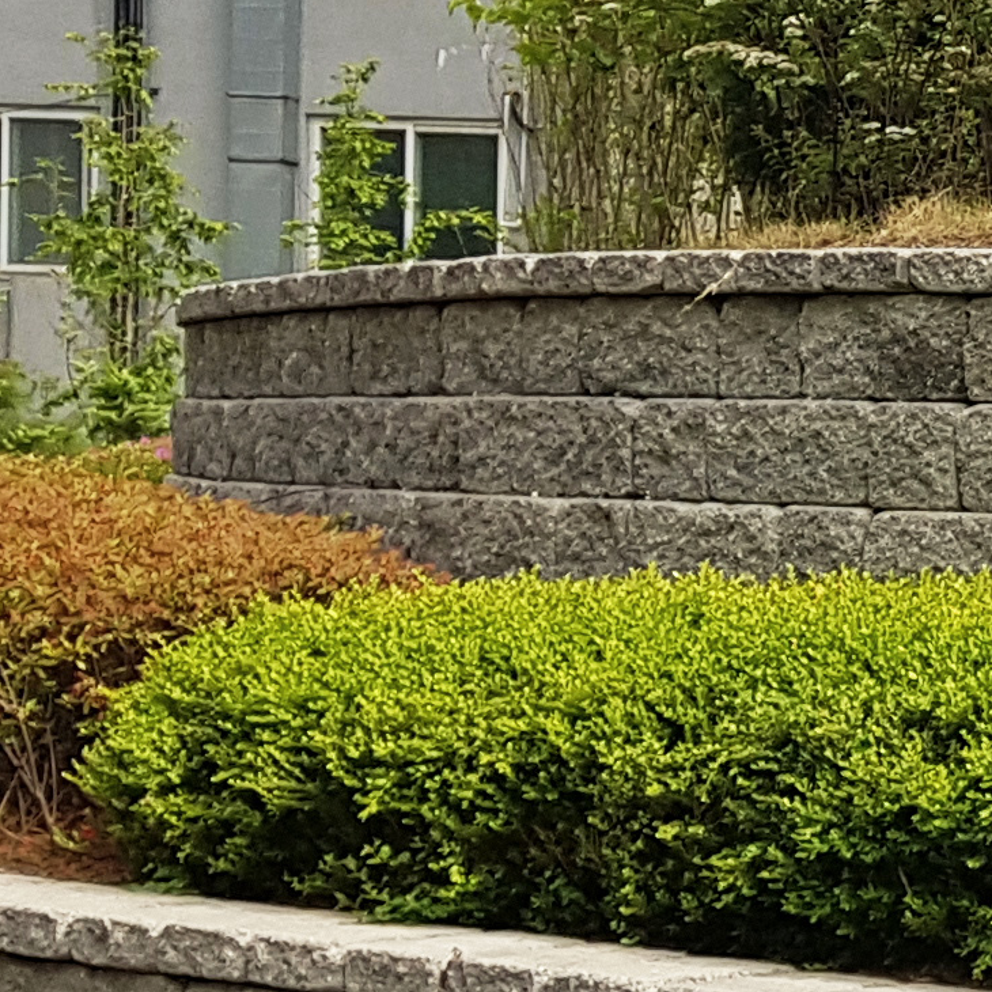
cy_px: 592
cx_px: 2172
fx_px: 4118
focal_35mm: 127
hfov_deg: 11.8
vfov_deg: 13.7
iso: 40
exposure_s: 1/1540
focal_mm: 4.2
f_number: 1.7
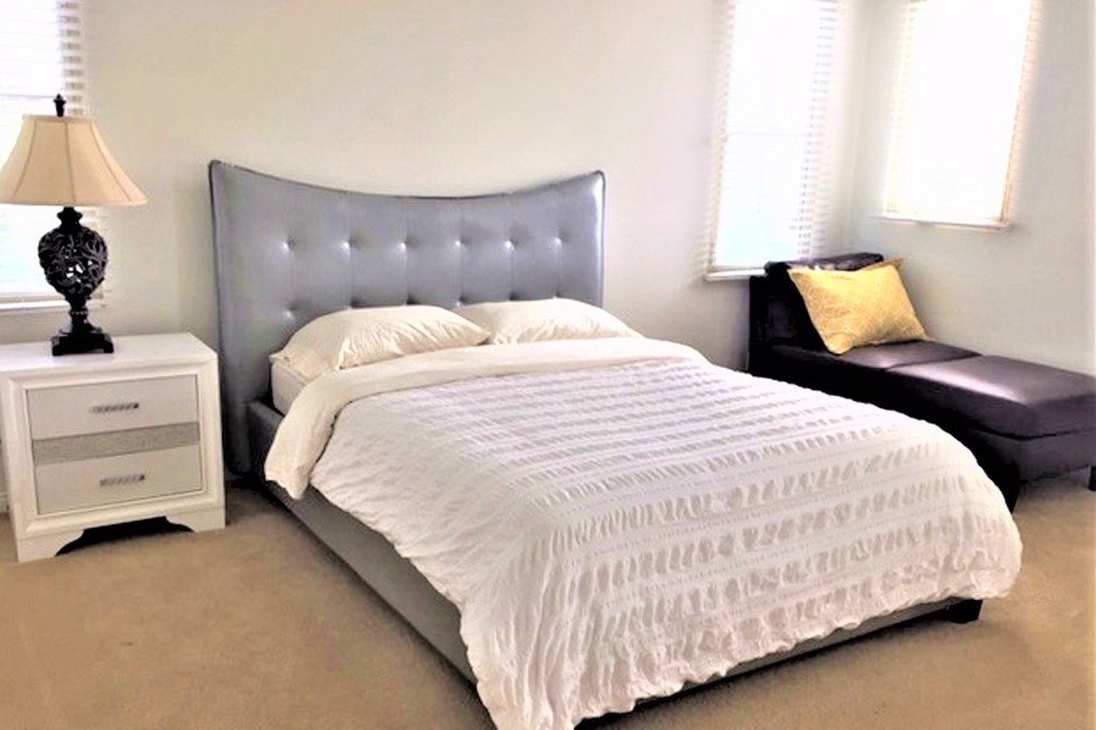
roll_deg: -3.3
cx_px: 535
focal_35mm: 31
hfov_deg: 60.3
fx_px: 944
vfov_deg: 42.3
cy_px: 408
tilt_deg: -14.3
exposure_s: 1/60
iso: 32
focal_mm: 4.15
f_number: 2.2
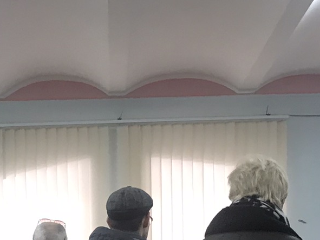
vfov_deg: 14.1
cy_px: 373
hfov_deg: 20.1
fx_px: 897
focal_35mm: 97
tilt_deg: -4.1
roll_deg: +1.6
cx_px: 89
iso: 40
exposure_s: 1/17
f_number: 1.8
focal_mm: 3.99
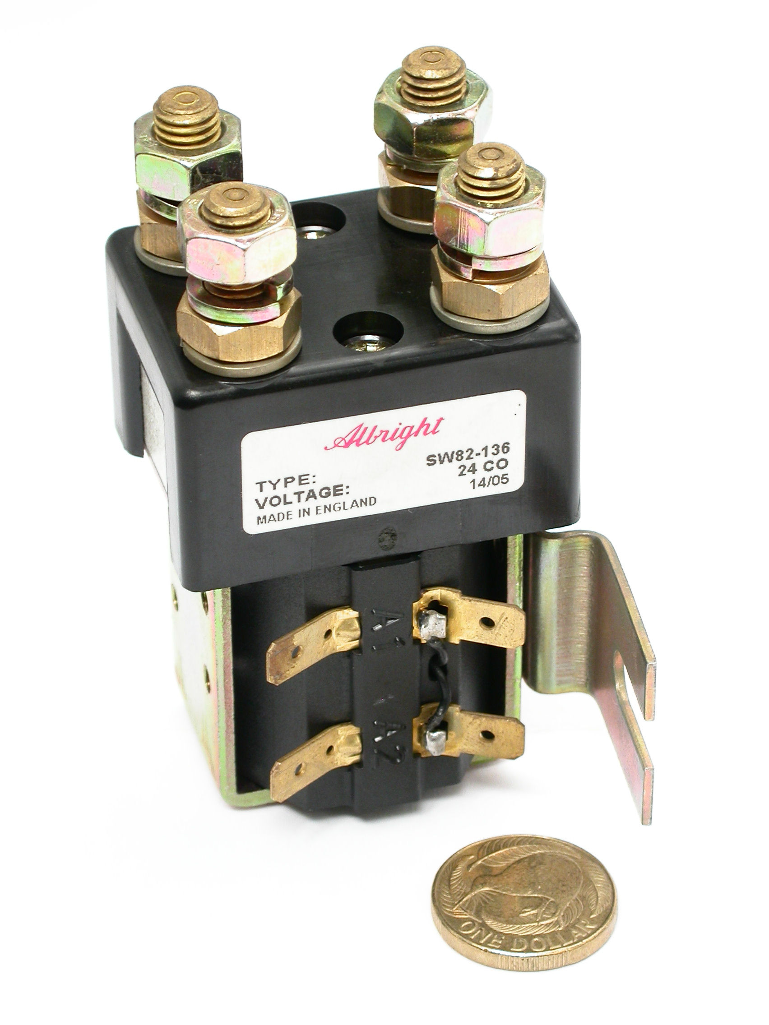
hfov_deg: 9.6
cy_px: 512
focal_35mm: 154
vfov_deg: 12.8
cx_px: 384
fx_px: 4562
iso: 100
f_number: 5.1
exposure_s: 1/14.5
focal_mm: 32
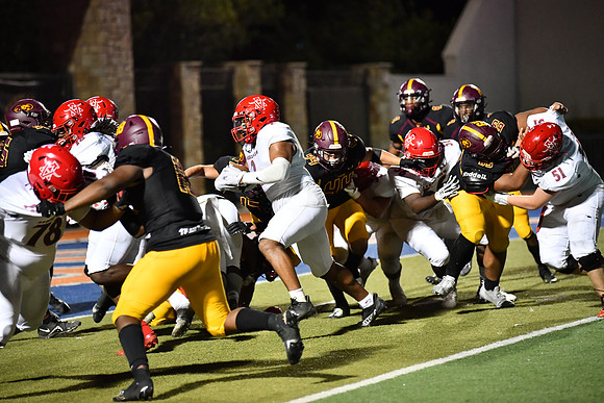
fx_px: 2769
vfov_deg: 8.3
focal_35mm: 165
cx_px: 302
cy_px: 202
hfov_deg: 12.4
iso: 7200
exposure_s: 1/1250
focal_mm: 165
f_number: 2.8
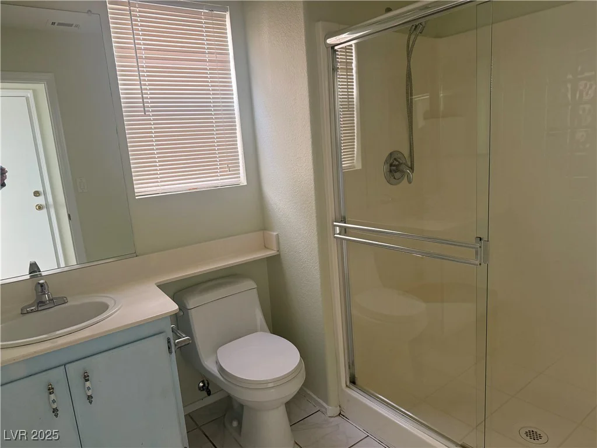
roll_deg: +3.7
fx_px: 414
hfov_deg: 71.6
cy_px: 224
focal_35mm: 24
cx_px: 298
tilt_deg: -10.1
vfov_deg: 56.8
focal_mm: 6.76
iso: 200
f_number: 1.78
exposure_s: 1/61
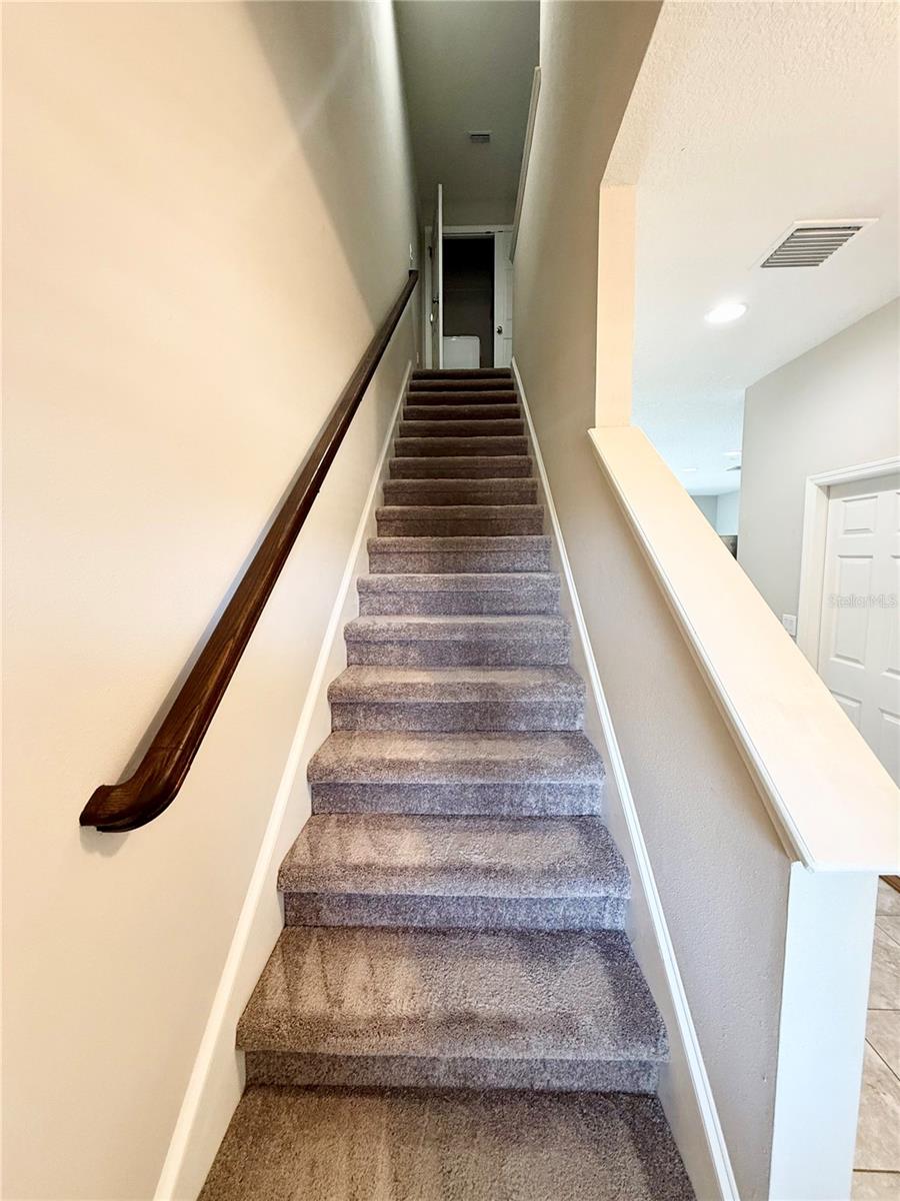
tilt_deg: -4.9
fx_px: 485
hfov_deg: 85.7
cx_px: 450
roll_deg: -0.4
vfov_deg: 102.1
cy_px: 600
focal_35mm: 14
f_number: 2.2
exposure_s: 1/60
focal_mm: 2.22
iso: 400
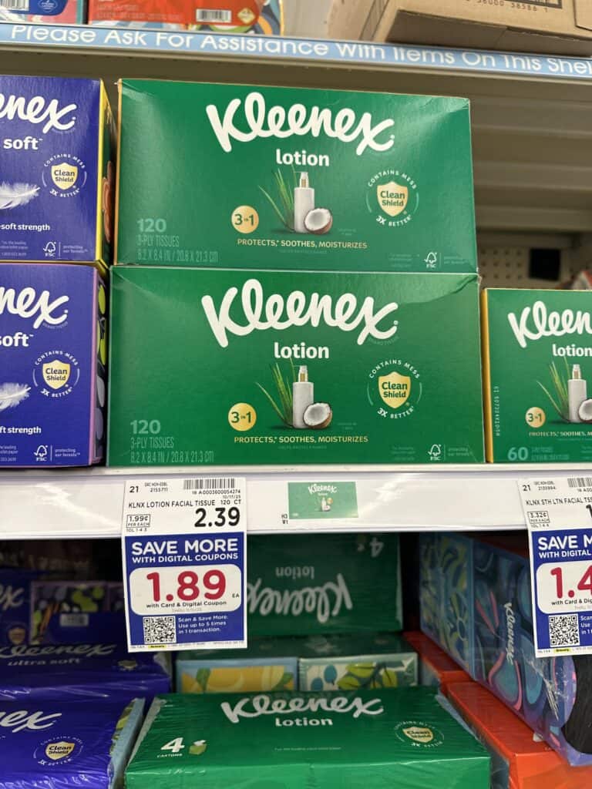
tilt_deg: +4.5
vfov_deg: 71.6
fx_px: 547
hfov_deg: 56.8
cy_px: 394
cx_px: 296
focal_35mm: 24
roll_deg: -0.3
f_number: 1.78
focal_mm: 6.86
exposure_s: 1/64
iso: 100
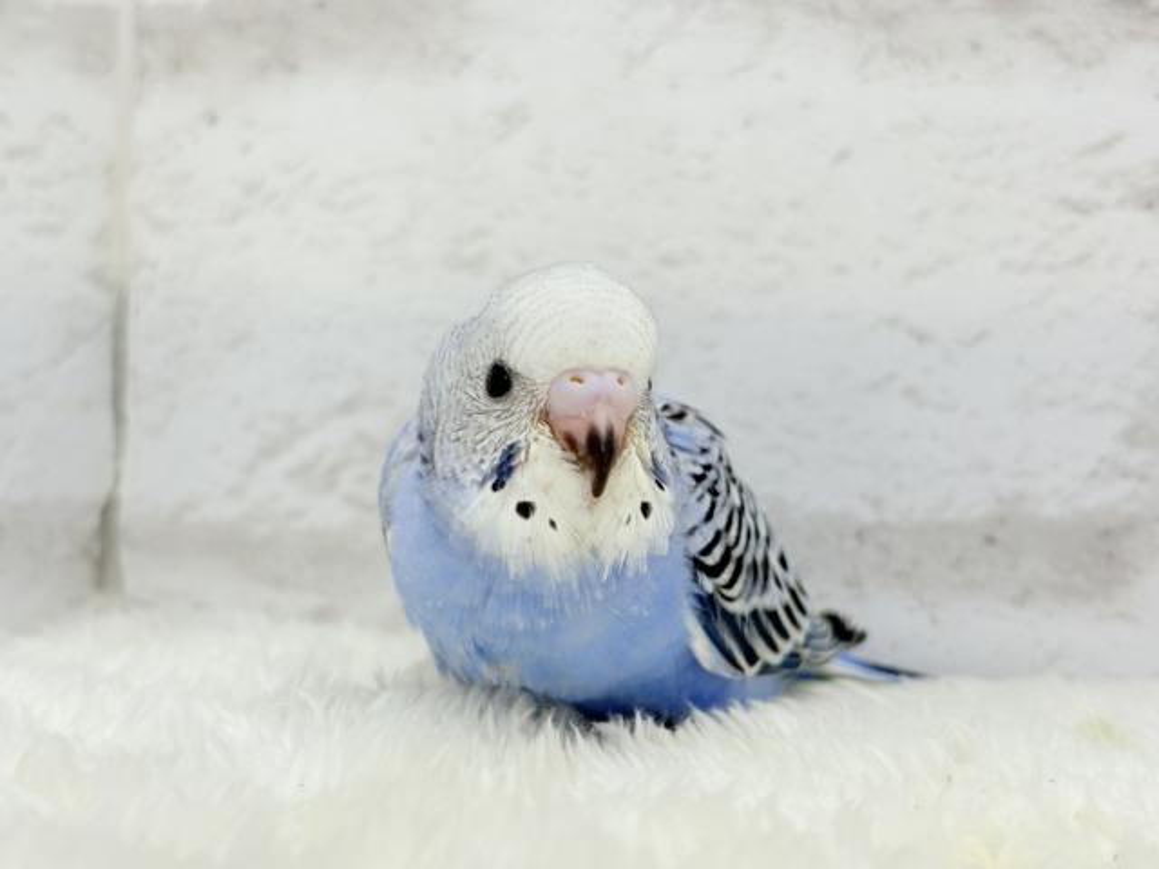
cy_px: 434
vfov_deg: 28.0
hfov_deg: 36.8
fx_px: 1741
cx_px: 580
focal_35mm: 52
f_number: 1.6
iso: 64
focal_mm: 5.96
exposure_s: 1/100
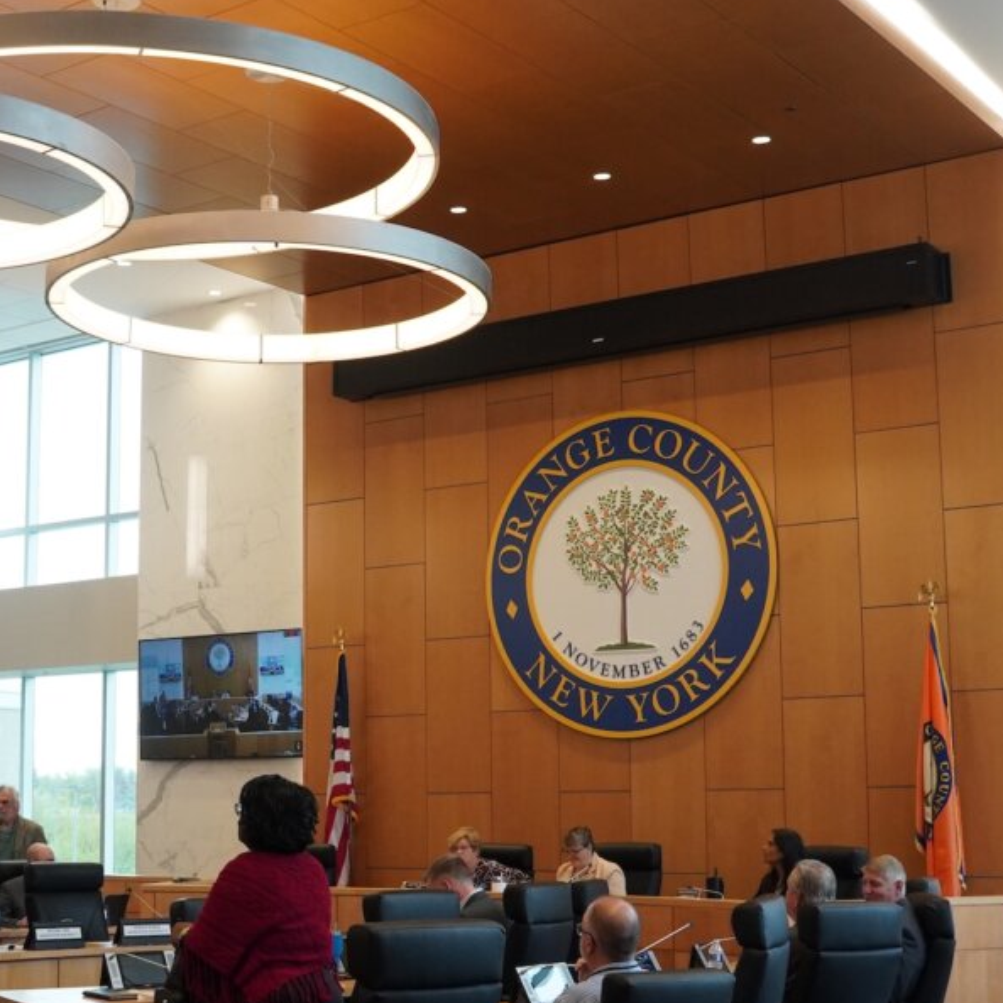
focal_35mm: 56
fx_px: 1842
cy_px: 568
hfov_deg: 30.0
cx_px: 271
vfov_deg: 30.4
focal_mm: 21.8
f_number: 5.6
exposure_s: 1/200
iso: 1600
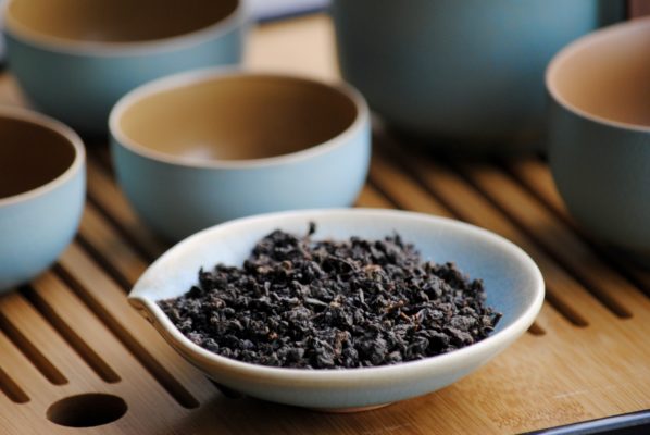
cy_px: 218
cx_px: 325
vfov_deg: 4.4
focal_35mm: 315
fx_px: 5693
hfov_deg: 6.5
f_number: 5.3
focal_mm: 210
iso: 400
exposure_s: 1/100
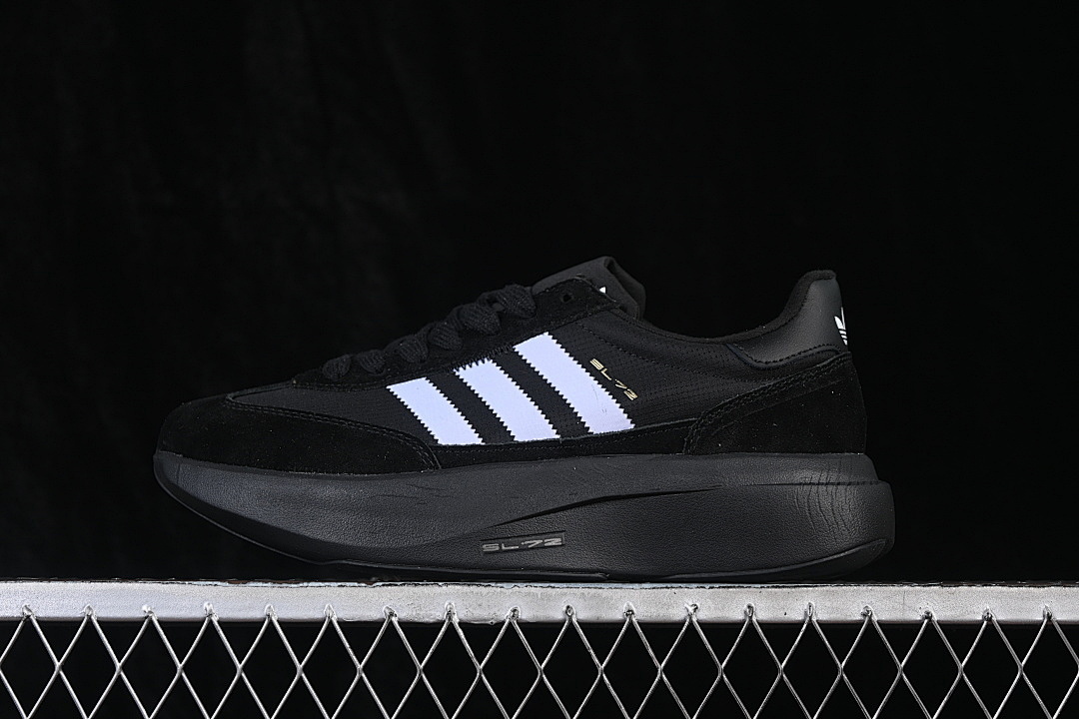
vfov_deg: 18.2
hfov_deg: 27.0
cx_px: 540
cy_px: 360
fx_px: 2248
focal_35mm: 75
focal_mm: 50
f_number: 6.3
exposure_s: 1/60
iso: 160
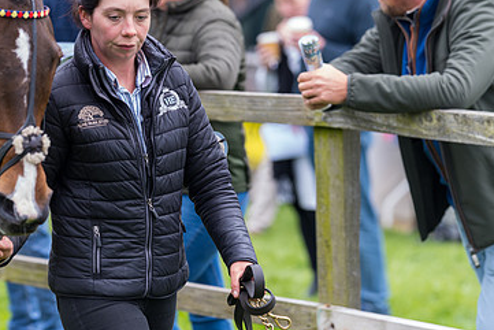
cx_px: 127
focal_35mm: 217
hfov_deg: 9.5
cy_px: 95
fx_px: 2979
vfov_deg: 6.3
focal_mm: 135
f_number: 2.8
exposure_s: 1/500
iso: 250
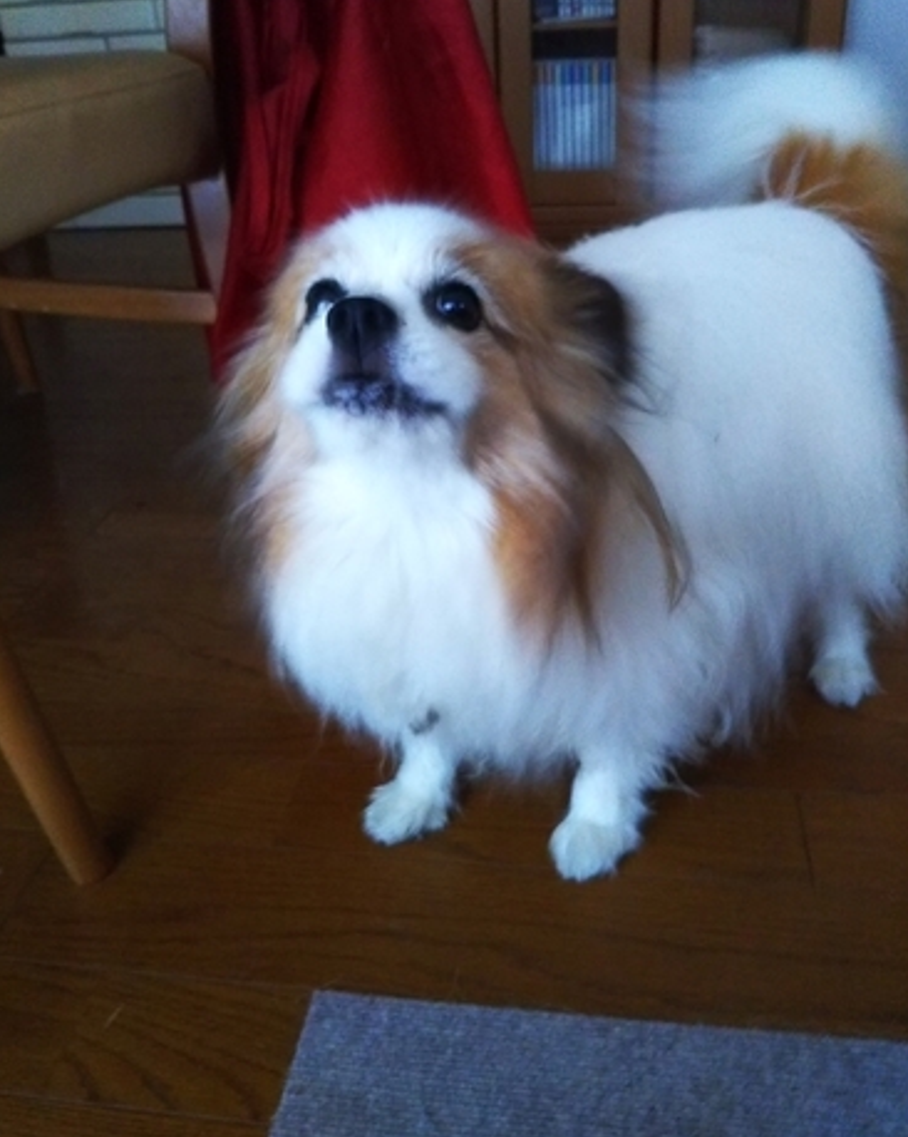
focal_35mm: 32
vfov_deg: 55.7
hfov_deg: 45.8
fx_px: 1076
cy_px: 539
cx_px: 453
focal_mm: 4
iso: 500
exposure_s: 1/30
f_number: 2.2
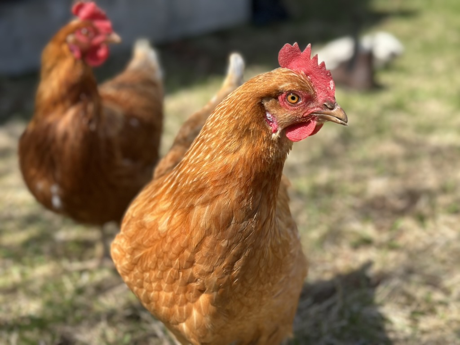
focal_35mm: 48
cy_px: 172
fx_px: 638
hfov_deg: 39.7
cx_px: 230
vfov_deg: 30.3
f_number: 1.78
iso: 80
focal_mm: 6.86
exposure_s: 1/1916
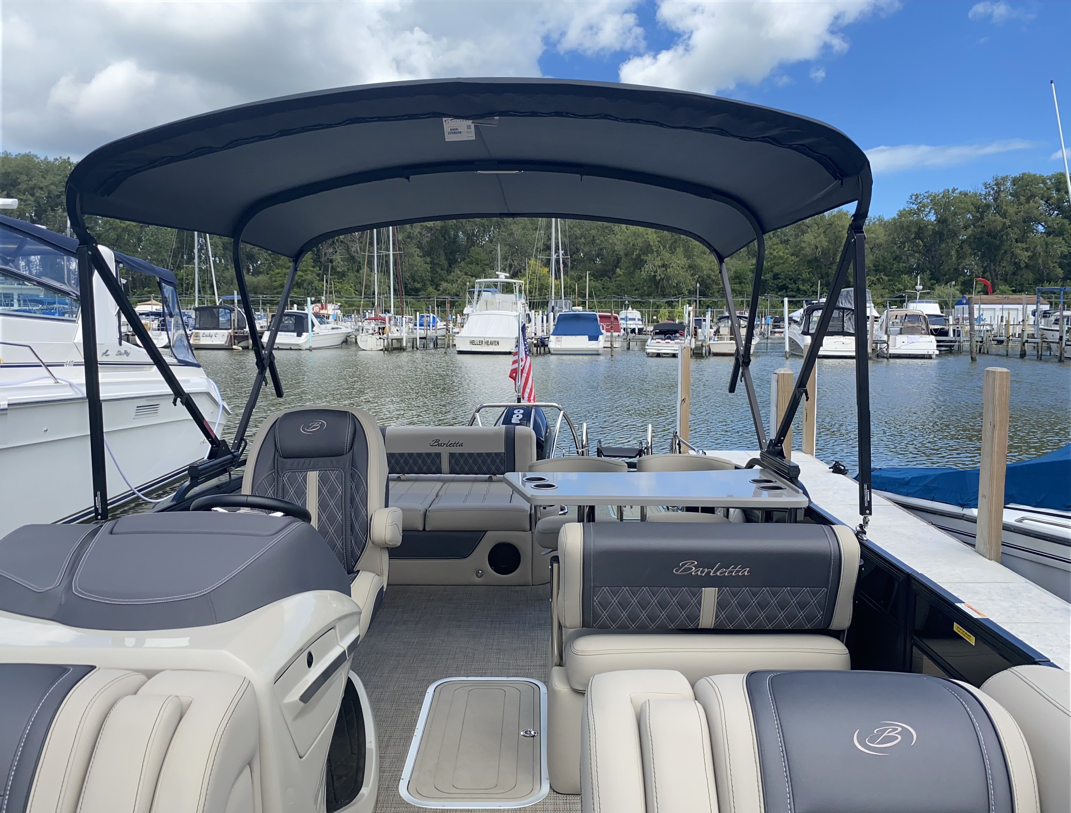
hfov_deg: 67.1
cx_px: 536
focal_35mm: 26
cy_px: 406
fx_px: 808
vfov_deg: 53.4
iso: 32
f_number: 1.8
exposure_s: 1/1701
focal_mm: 4.25
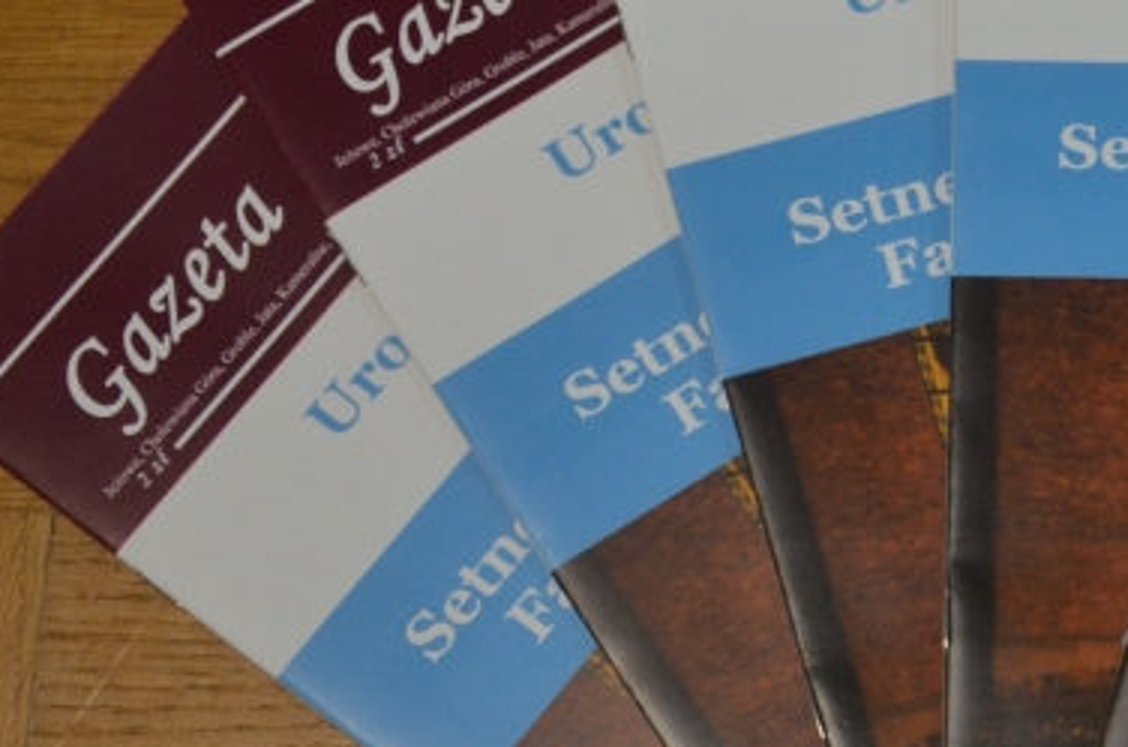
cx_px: 1275
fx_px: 4346
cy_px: 321
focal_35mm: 139
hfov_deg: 14.4
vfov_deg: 9.8
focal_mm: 34
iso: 800
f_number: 4.2
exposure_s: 1/50
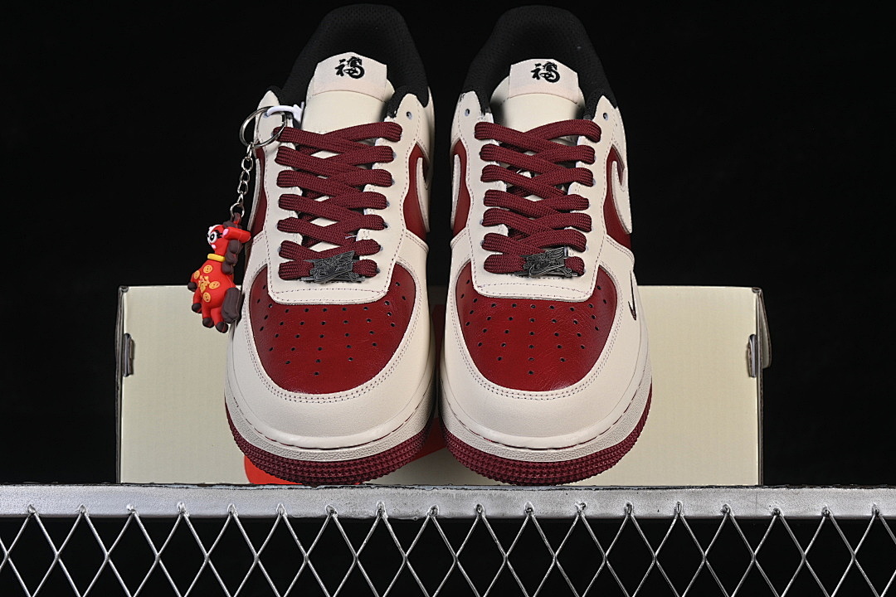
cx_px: 448
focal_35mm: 75
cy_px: 298
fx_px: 1867
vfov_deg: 18.2
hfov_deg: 27.0
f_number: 8
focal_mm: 50
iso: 160
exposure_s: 1/80
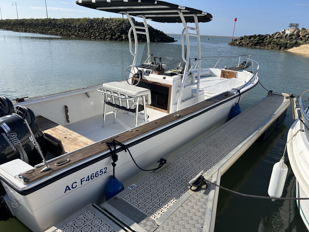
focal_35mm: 26
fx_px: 232
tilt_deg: -18.7
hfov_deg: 67.3
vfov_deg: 53.1
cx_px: 154
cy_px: 116
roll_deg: -2.0
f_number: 1.5
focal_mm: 5.7
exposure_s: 1/4444
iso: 50
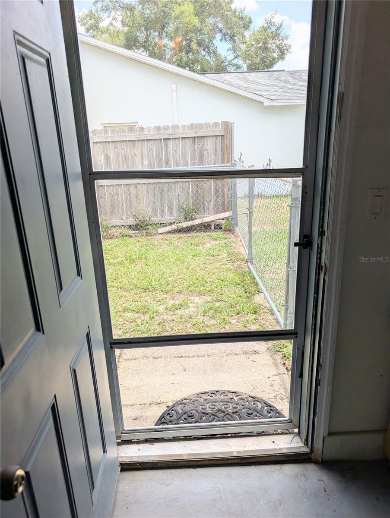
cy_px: 259
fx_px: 360
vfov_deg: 71.5
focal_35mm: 24
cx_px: 195
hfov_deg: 56.9
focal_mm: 6.9
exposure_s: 1/526
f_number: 1.68
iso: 19
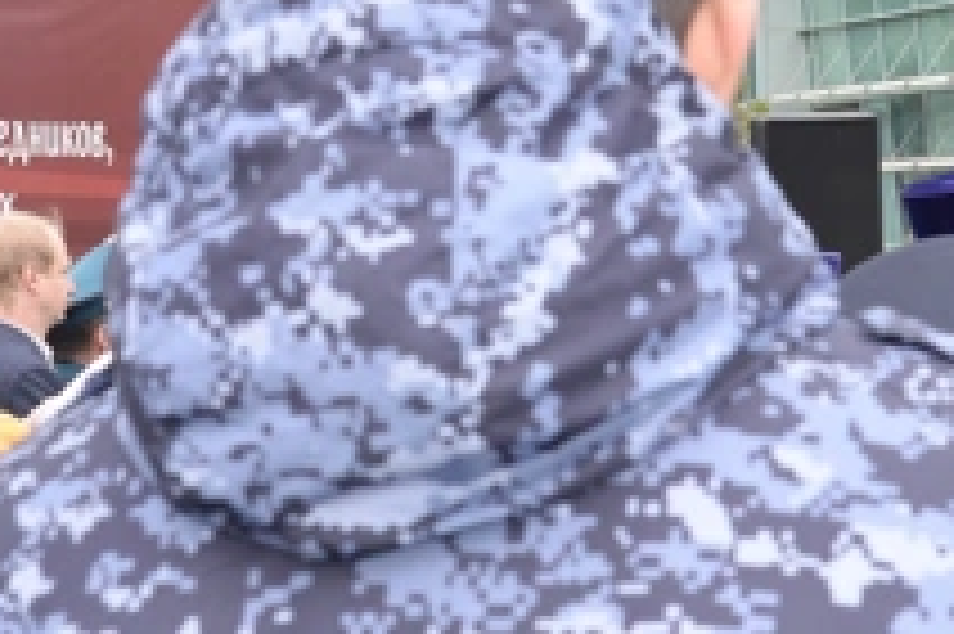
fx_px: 4131
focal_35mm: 156
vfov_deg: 8.8
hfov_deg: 13.2
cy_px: 103
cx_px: 441
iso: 250
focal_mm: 44
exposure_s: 1/125
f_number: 10
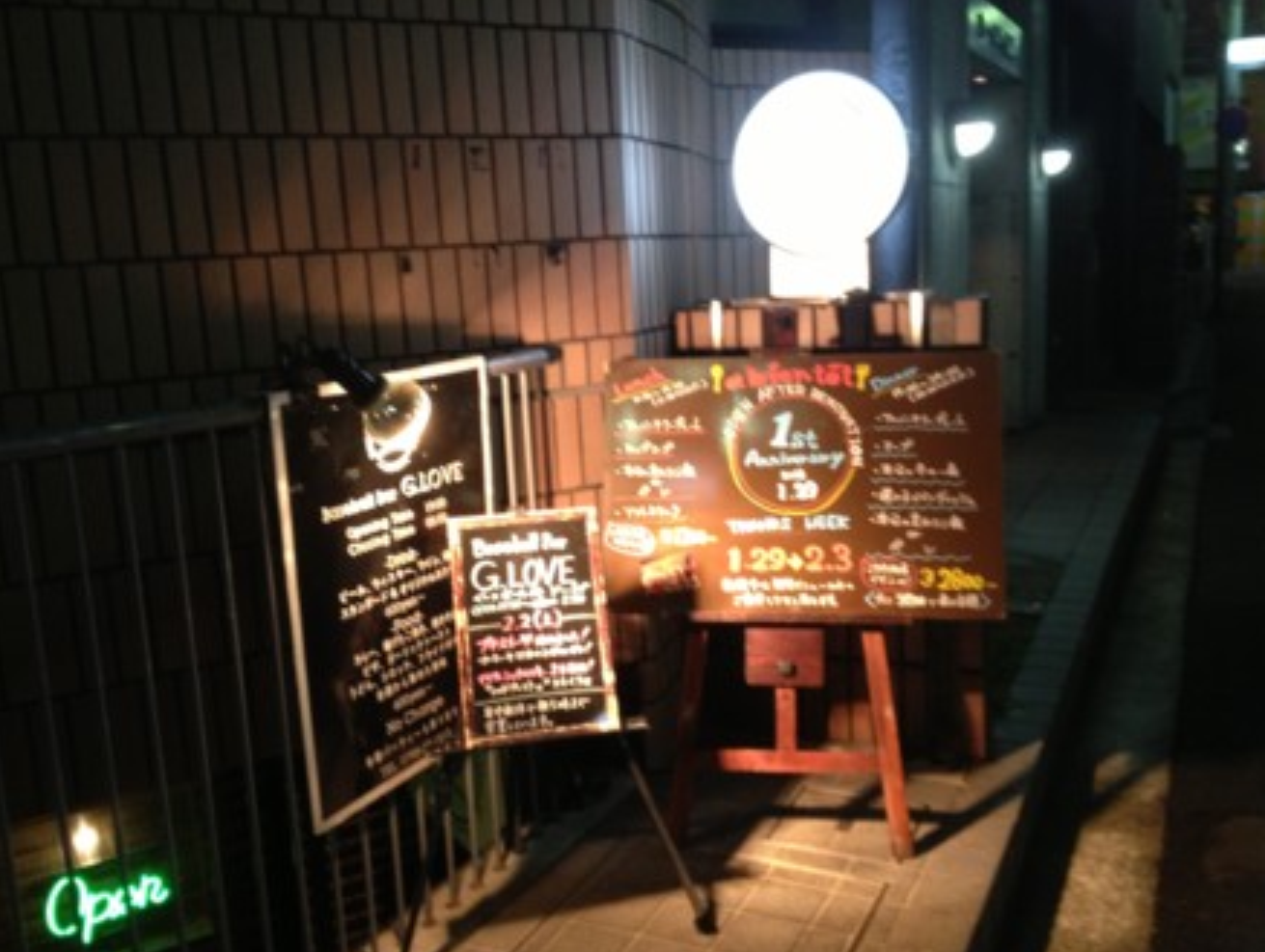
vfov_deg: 39.7
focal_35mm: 36
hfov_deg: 51.3
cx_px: 634
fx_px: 1317
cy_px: 483
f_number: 2.4
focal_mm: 4.28
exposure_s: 1/20
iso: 250
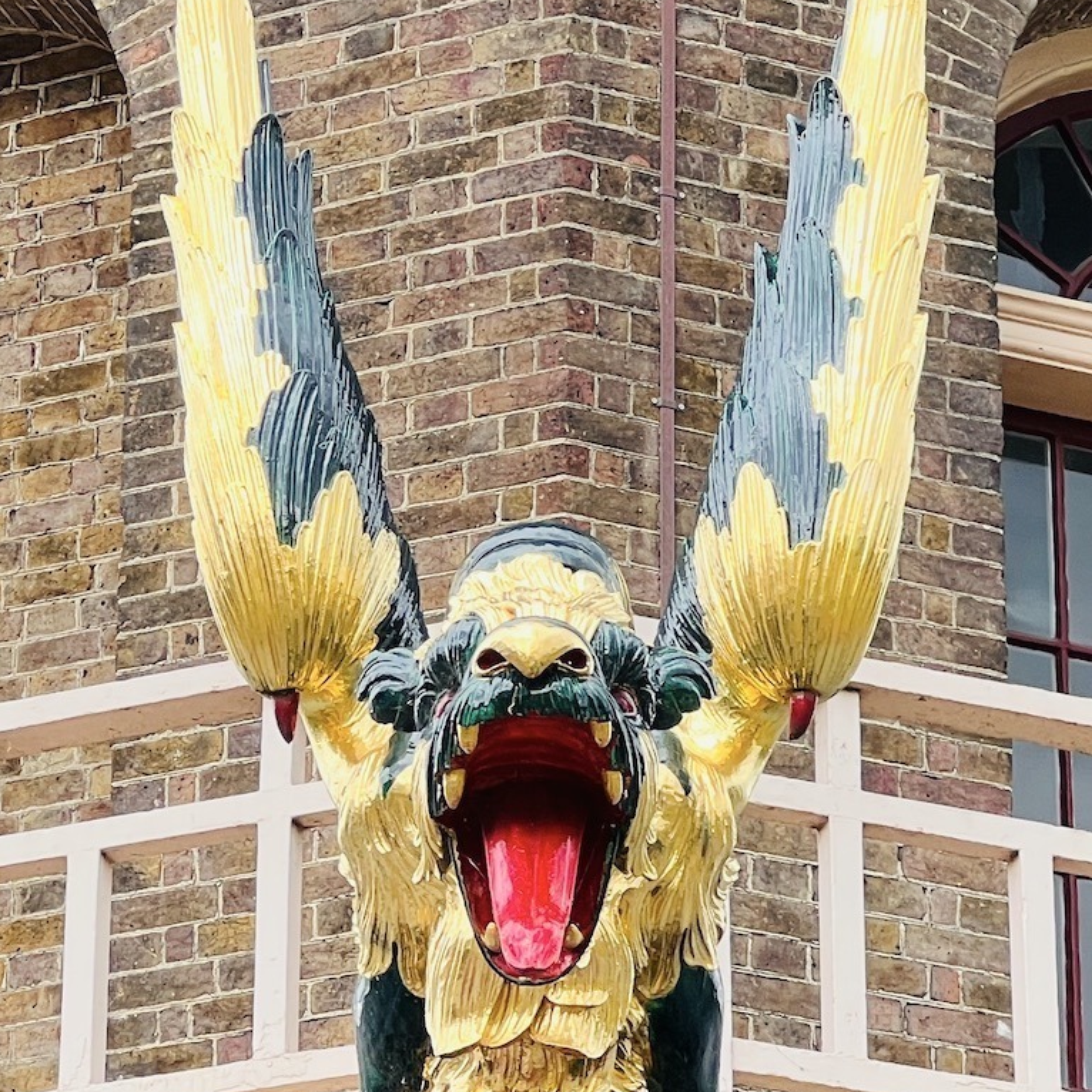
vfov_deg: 19.1
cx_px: 546
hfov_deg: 19.1
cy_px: 577
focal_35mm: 91
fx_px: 3248
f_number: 2.8
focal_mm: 9
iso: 64
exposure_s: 1/99
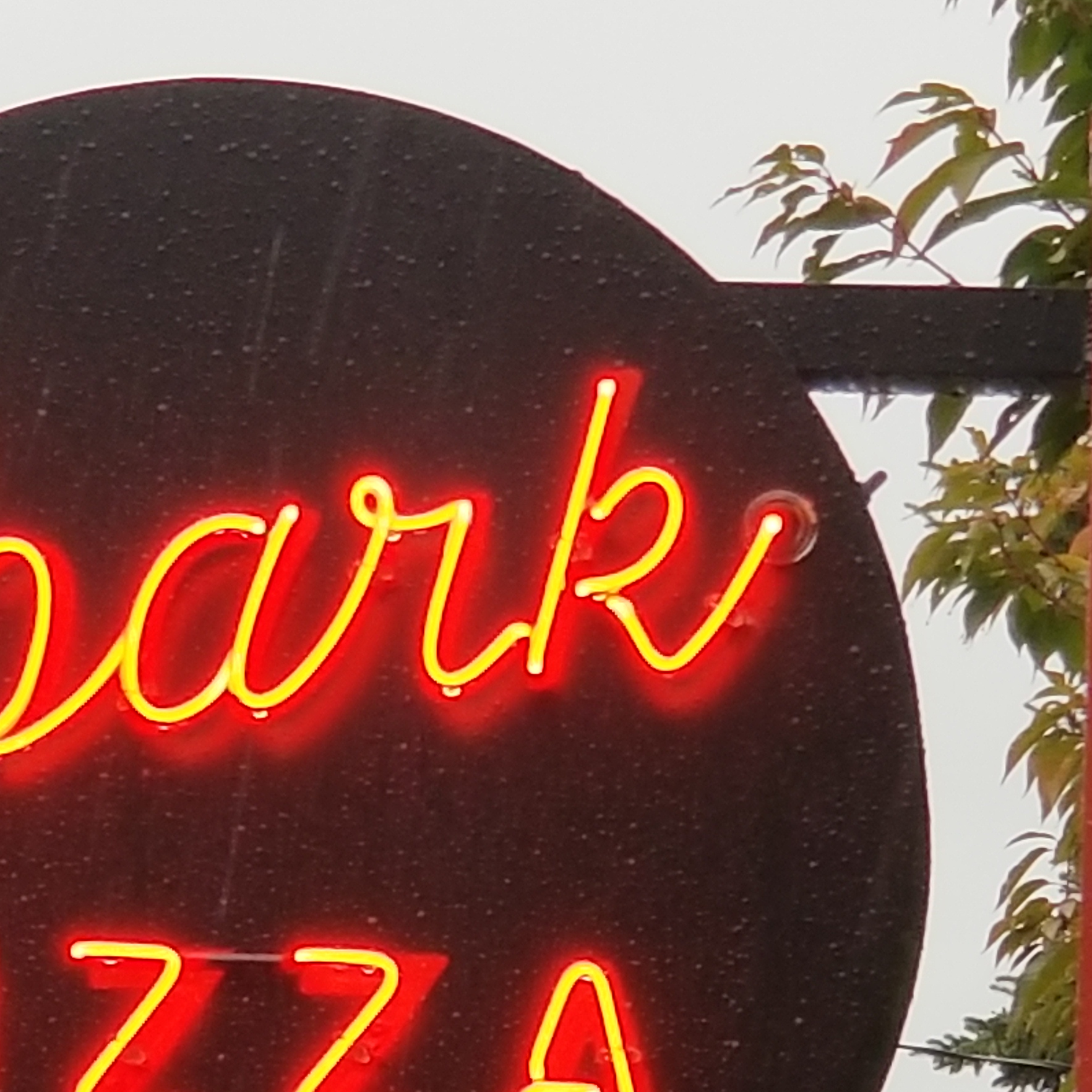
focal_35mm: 105
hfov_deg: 16.6
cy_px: 890
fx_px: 3747
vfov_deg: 16.4
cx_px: 534
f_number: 2.4
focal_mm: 6
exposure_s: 1/120
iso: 32
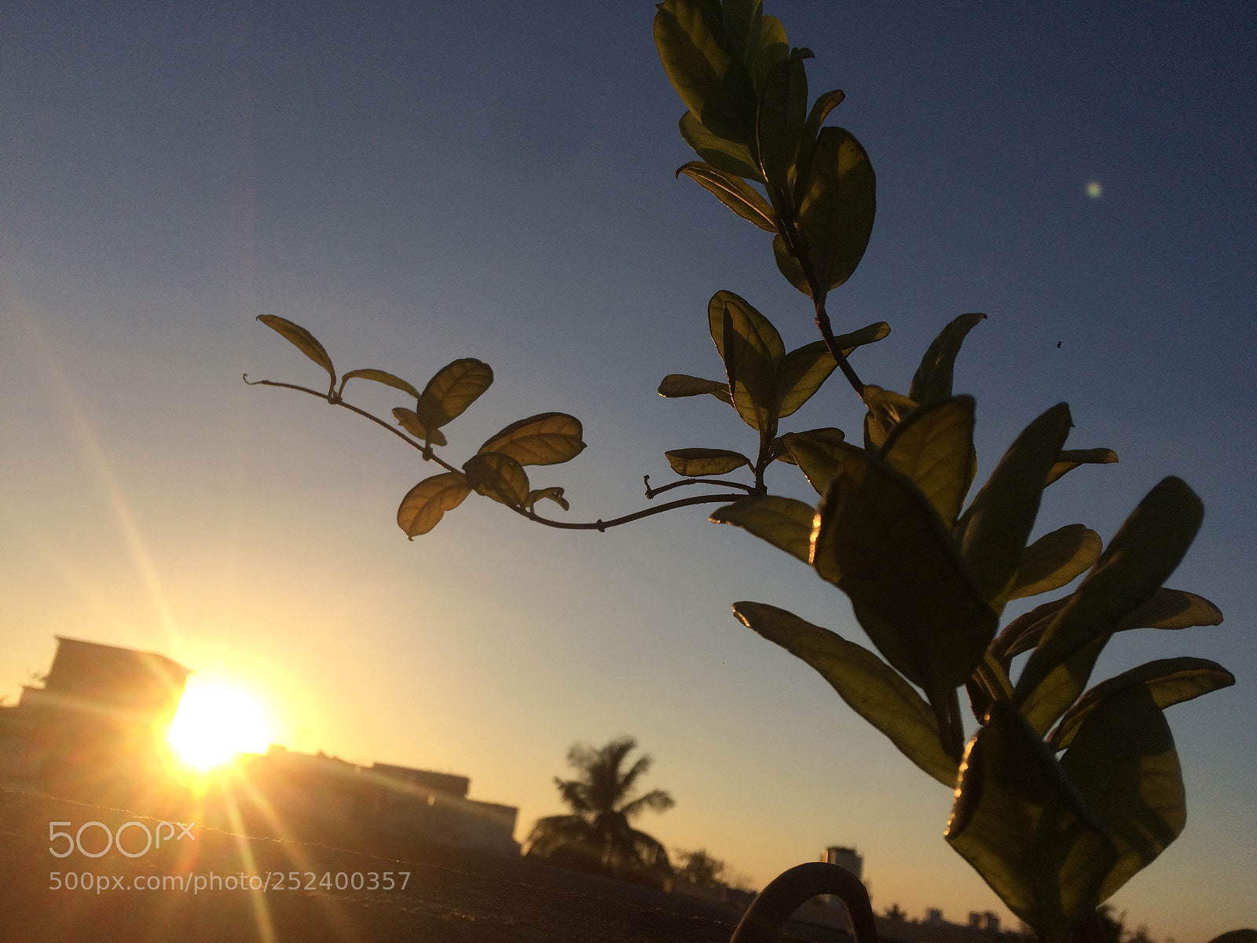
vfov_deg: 48.2
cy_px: 472
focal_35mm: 29
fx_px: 1053
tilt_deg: +16.9
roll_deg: -9.7
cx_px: 628
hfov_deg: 61.7
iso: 32
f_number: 2.2
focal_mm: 4.15
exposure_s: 1/2933
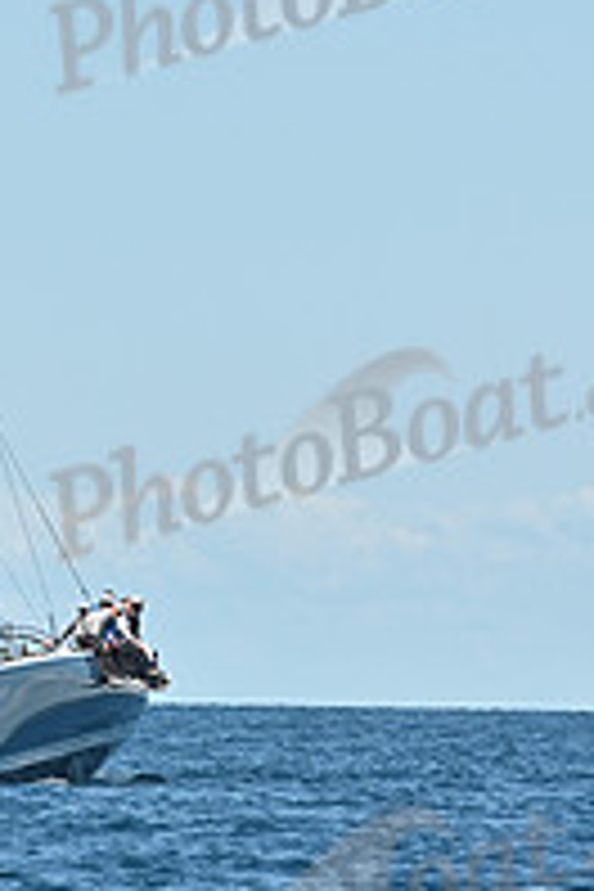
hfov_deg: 2.3
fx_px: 14478
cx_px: -182
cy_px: 274
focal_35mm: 585
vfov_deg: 3.5
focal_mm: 200
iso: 320
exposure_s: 1/1000
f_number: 11
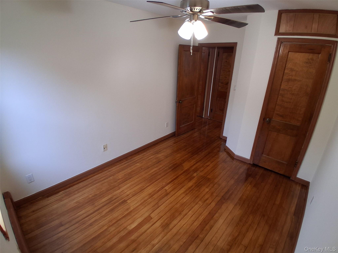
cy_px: 126
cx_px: 169
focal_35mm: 17
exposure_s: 1/40
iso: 125
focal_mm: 1.4
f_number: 2.2
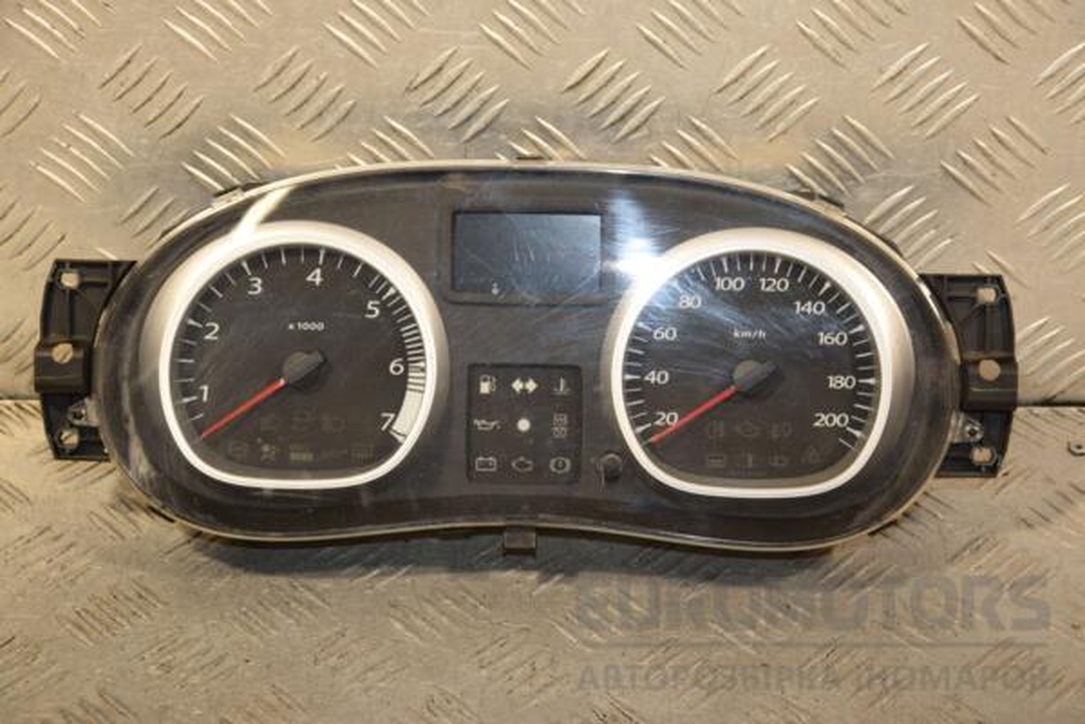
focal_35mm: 78
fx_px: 2351
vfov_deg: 17.5
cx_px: 542
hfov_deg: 26.0
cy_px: 362
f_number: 5.6
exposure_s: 1/200
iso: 800
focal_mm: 52
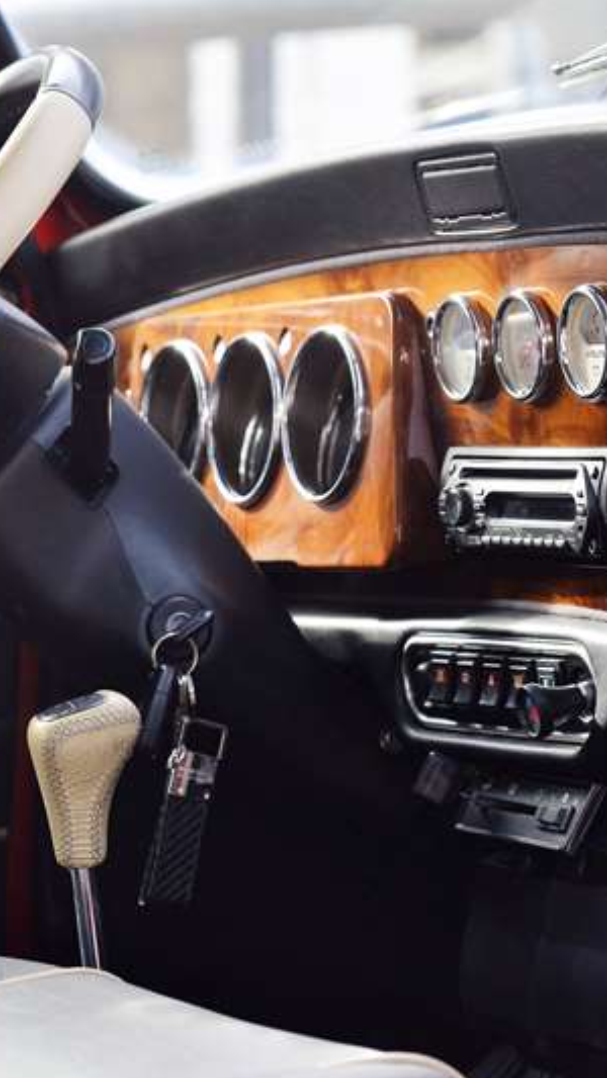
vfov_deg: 13.3
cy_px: 641
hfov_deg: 7.5
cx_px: 36
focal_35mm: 162
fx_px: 4633
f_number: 5.6
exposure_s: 1/160
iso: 320
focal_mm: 86
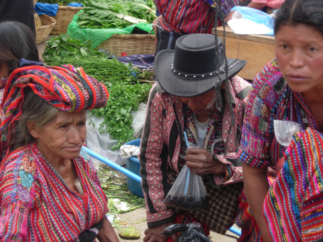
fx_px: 858
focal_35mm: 92
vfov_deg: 16.1
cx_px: 162
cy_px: 121
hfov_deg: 21.3
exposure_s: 1/152
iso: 64
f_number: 4.3
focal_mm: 19.1
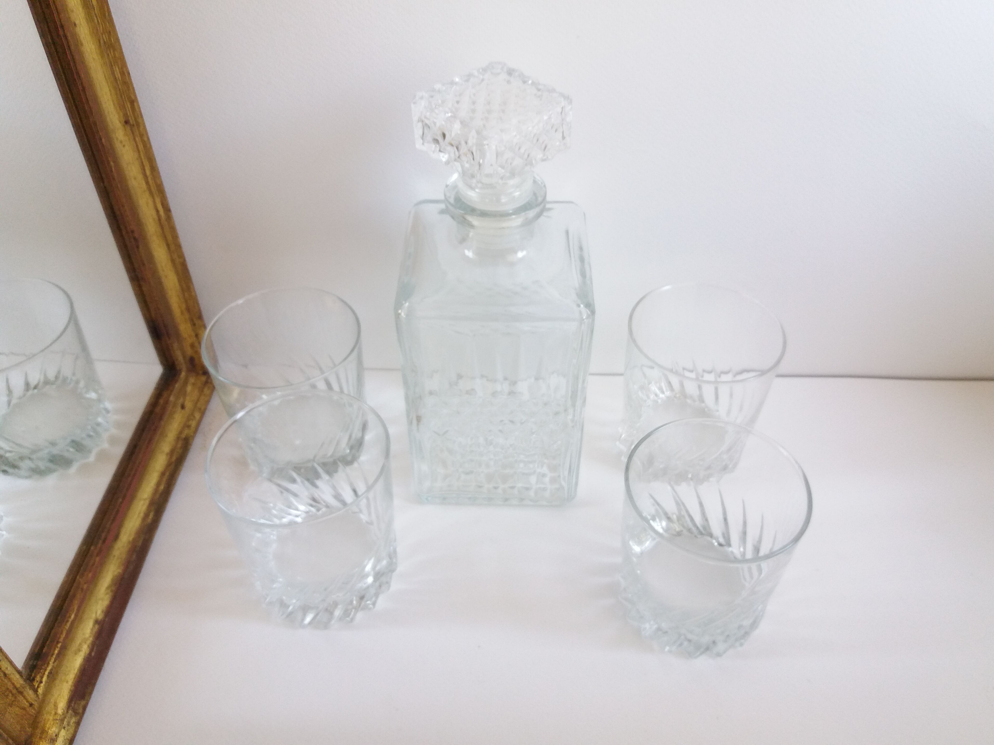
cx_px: 497
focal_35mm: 28
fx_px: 804
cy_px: 372
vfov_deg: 49.7
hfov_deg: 63.4
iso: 100
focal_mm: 3.7
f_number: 1.9
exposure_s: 1/33
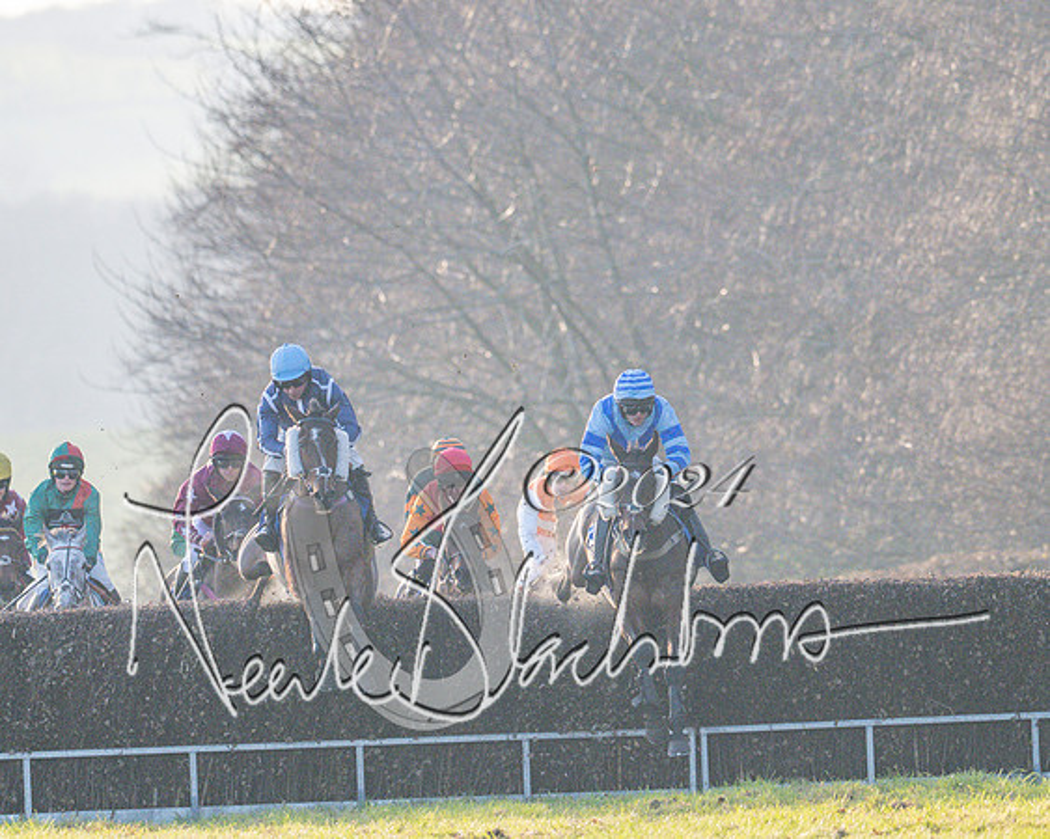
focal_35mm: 848
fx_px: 26338
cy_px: 313
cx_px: 588
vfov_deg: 1.8
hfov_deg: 2.3
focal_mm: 400
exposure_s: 1/2000
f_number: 5
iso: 800
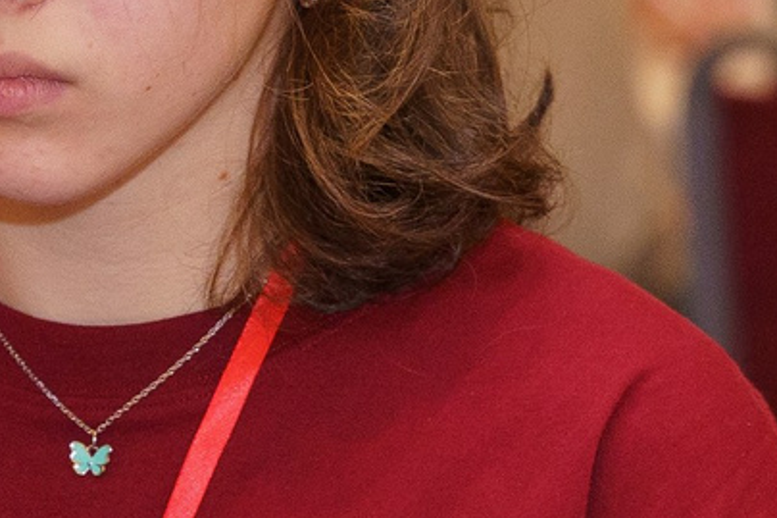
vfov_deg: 3.7
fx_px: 8090
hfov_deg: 5.5
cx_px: 831
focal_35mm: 375
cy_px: 344
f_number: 3.2
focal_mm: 59.2
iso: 1600
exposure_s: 1/160
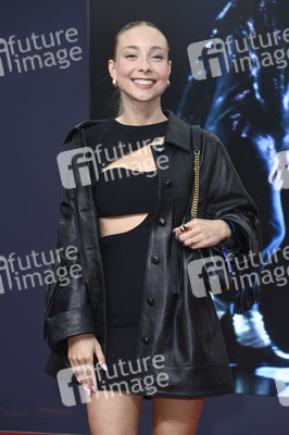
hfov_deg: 10.1
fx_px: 1628
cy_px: 218
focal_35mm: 135
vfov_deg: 15.2
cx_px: 144
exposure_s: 1/250
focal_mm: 135
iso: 320
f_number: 6.3
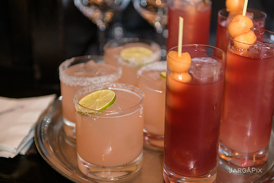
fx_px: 533
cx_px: 137
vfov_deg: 19.5
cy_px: 92
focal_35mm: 70
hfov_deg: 28.8
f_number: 3.2
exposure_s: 1/125
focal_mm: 70
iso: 1250
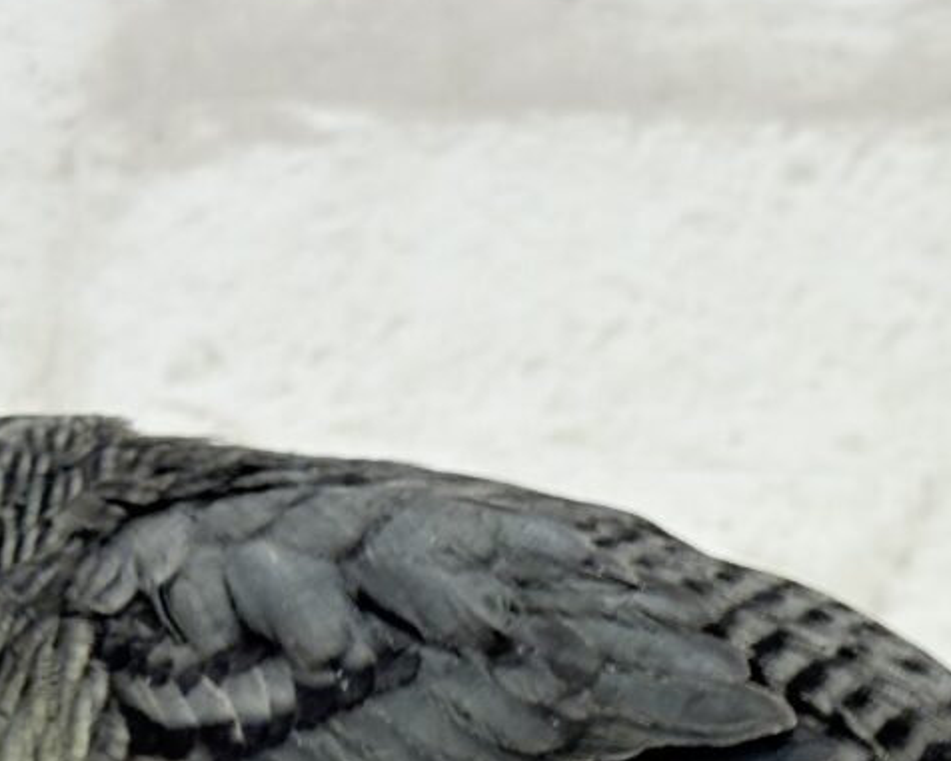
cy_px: 871
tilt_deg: -2.4
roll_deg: +0.2
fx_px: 3603
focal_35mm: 128
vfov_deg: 11.8
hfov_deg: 15.0
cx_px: 537
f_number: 1.6
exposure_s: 1/50
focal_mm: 5.96
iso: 50
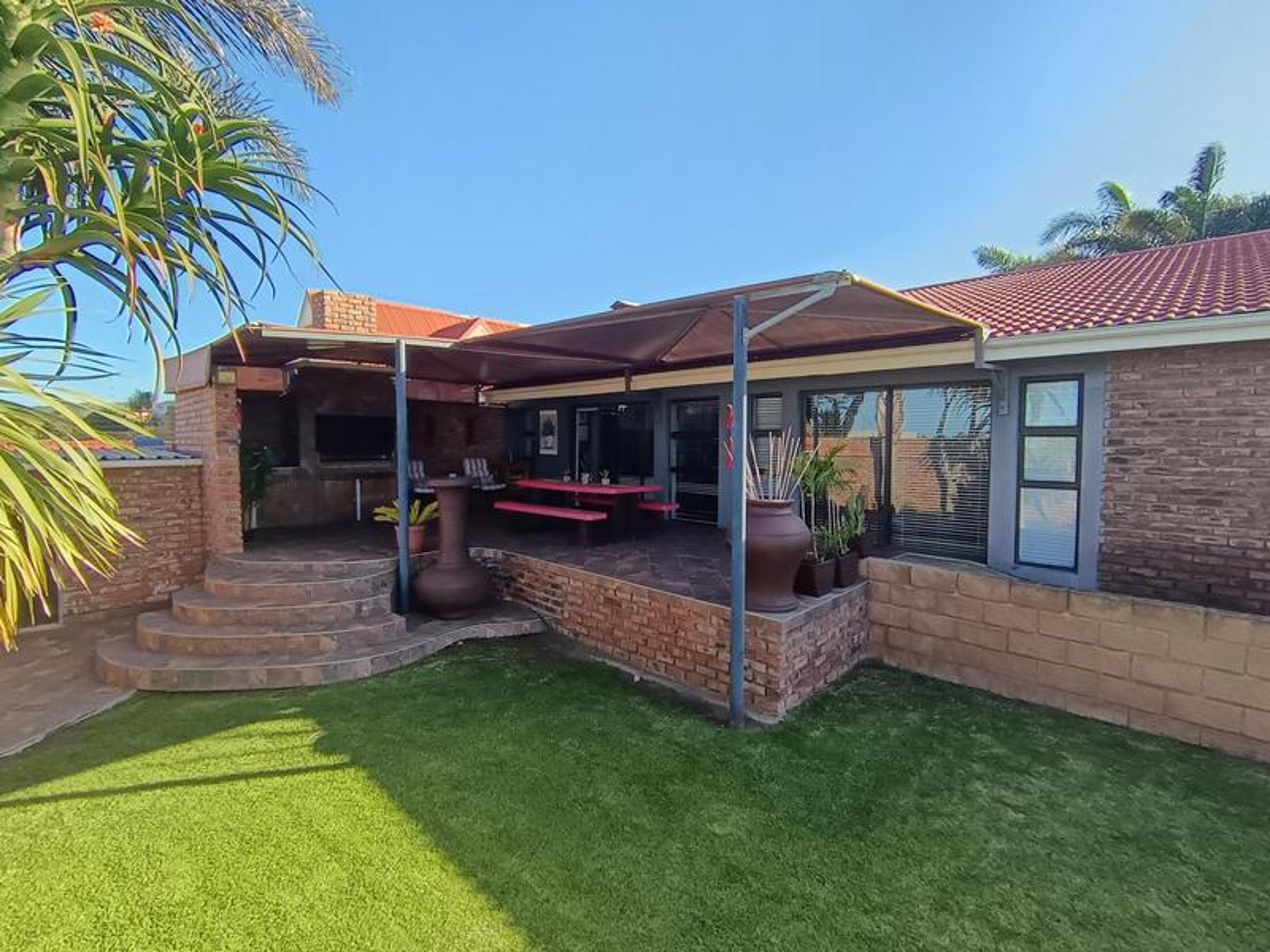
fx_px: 624
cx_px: 635
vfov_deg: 74.7
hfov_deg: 91.0
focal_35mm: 17
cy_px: 476
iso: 101
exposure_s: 1/391
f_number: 2.2
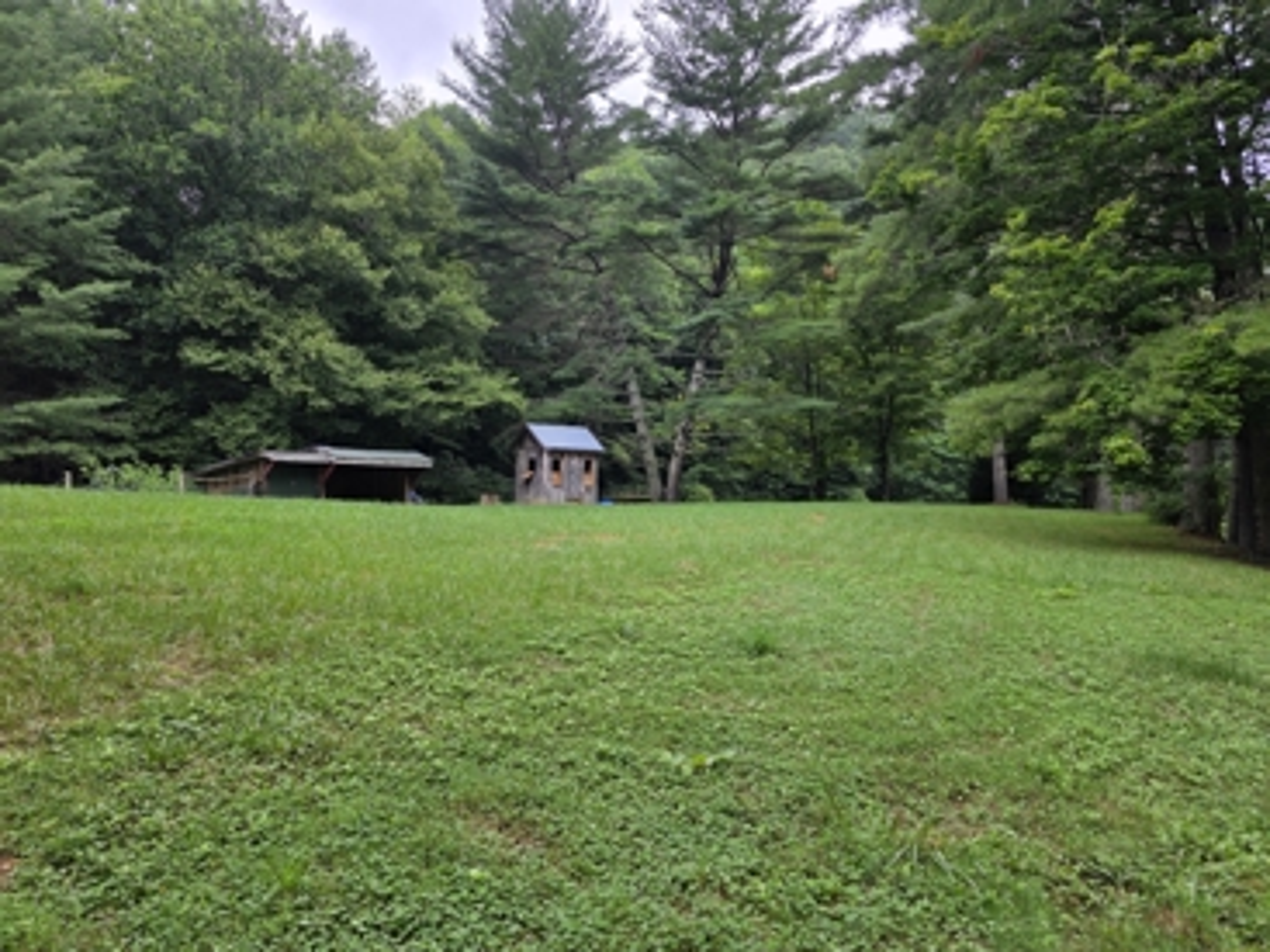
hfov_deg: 73.9
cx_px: 635
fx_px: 844
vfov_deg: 58.9
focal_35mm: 23
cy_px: 476
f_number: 1.7
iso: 25
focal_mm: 6.3
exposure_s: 1/359
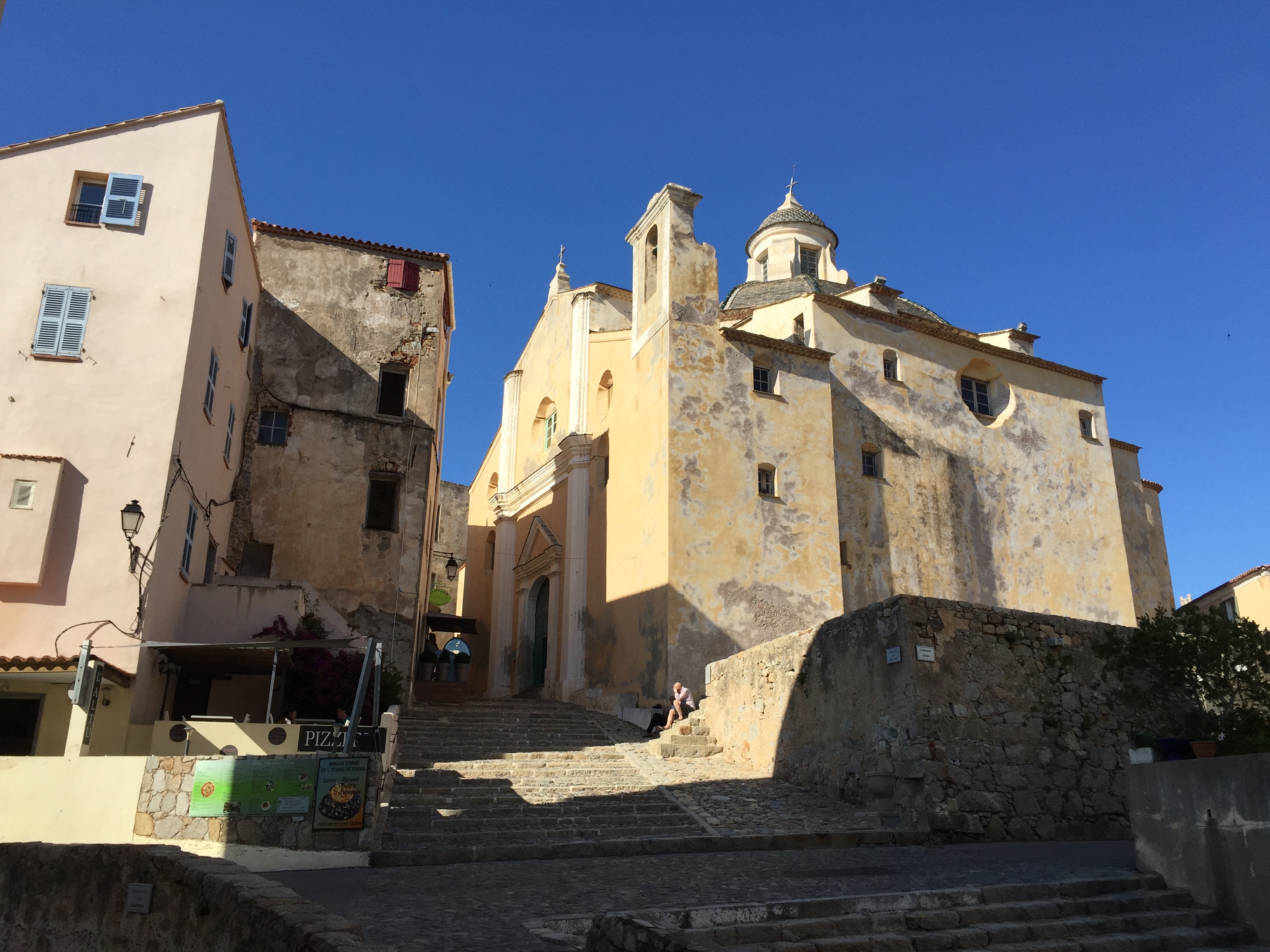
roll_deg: -1.8
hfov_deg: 61.7
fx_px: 1064
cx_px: 635
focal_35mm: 29
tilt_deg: +19.9
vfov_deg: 48.2
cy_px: 476
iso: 32
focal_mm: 4.15
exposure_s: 1/2475
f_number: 2.2
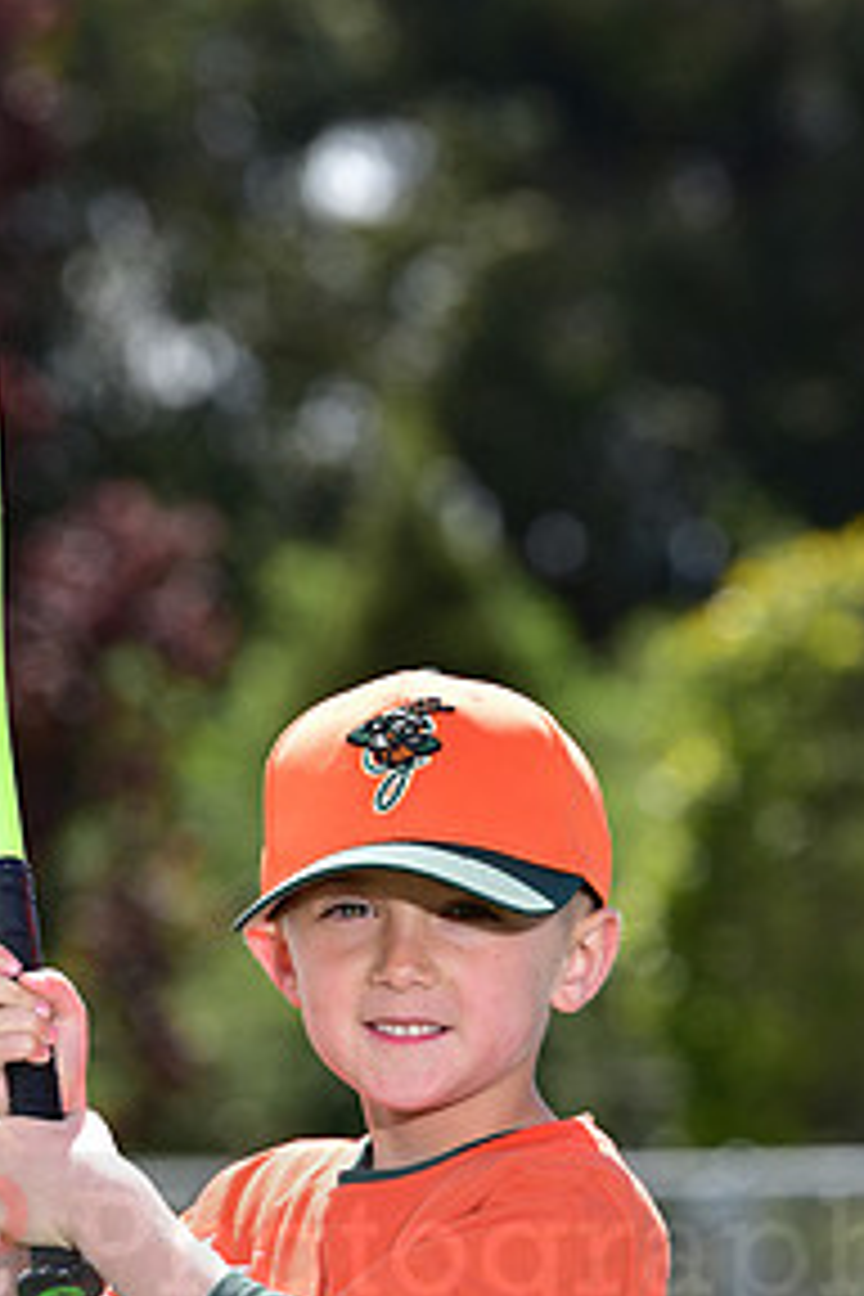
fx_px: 12707
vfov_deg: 5.8
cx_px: 394
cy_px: 1215
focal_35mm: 353
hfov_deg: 3.9
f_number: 5.6
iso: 80
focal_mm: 175
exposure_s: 1/250
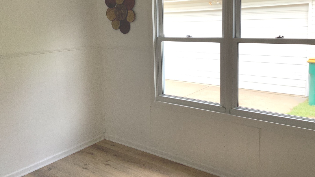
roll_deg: +2.1
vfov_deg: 34.4
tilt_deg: -6.6
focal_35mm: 34
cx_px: 158
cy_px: 59
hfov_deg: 58.0
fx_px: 284
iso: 25
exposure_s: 1/332
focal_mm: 3.3
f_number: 2.4
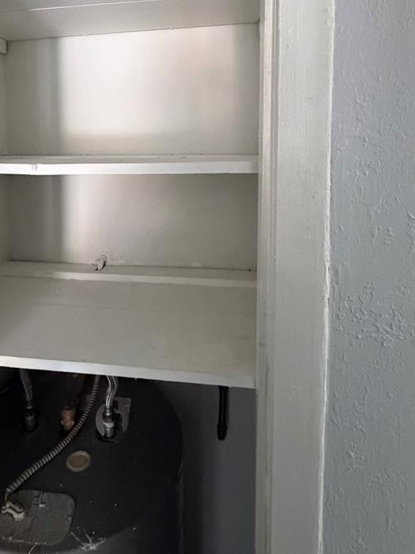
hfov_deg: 55.7
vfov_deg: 68.9
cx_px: 140
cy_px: 170
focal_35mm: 24
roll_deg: +0.4
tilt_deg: -2.5
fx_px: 384
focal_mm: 2.22
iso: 640
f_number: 2.2
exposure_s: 1/60
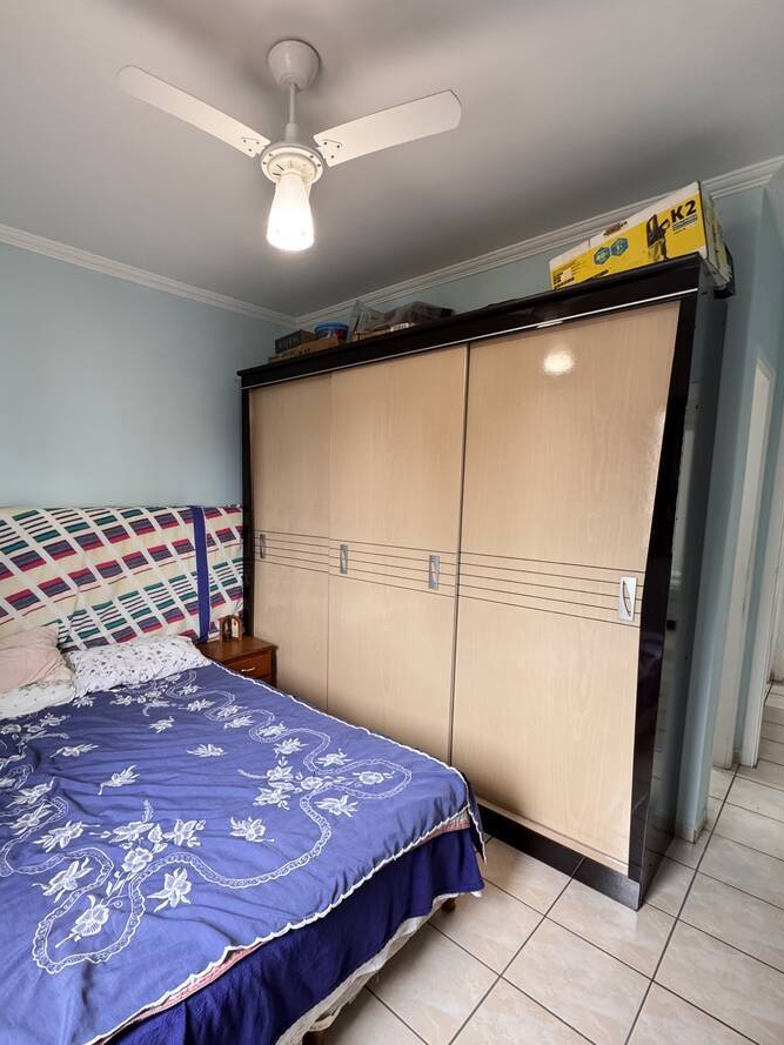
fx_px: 513
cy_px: 551
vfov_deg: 90.9
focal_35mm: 17
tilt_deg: -4.7
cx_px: 324
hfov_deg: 74.1
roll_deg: -0.4
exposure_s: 1/98
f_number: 2.2
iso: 320
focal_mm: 2.22
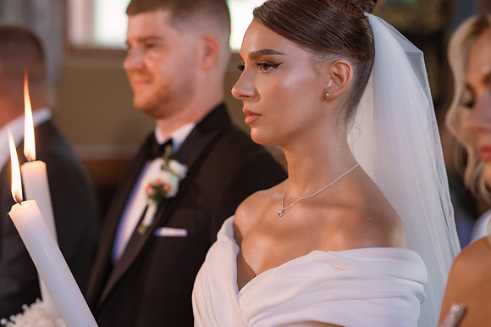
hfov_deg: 23.9
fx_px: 1159
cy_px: 164
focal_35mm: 85
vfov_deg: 16.1
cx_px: 246
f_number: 2.5
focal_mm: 85
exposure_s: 1/250
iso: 1600
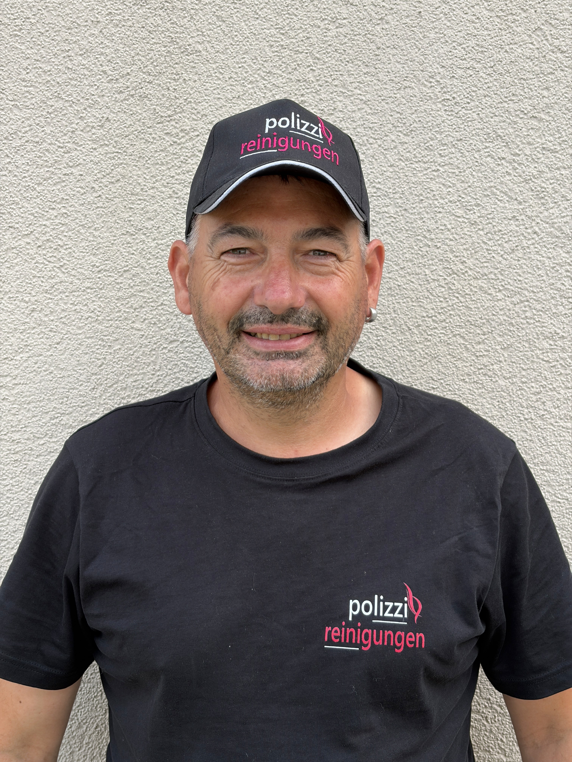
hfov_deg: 28.0
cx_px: 286
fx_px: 1146
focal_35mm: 52
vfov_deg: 36.8
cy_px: 381
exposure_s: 1/414
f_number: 1.6
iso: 32
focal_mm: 5.96
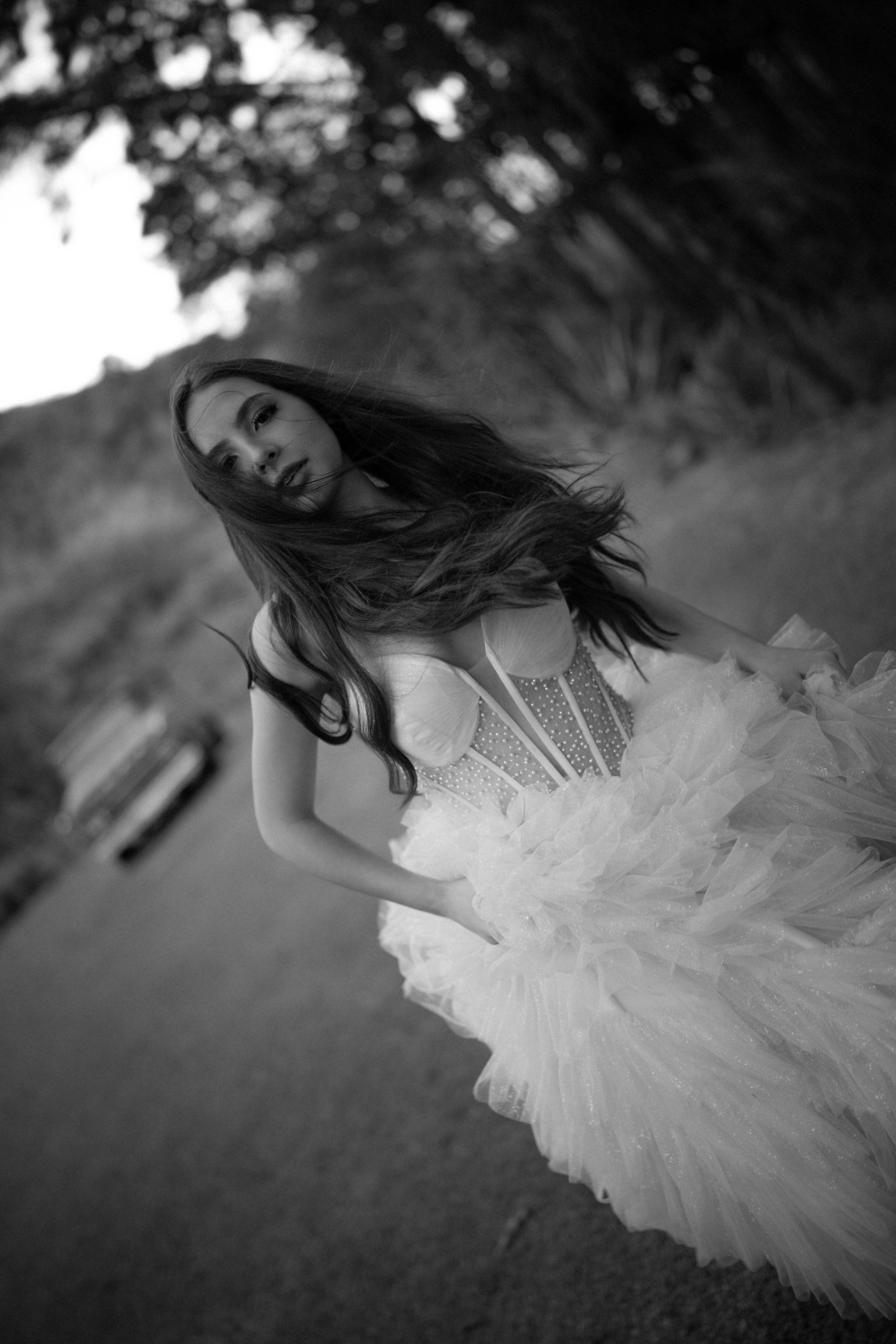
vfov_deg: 54.4
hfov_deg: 37.9
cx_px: 448
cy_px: 672
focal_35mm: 35
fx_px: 1307
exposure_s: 1/1600
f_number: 1.2
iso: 125
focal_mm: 35
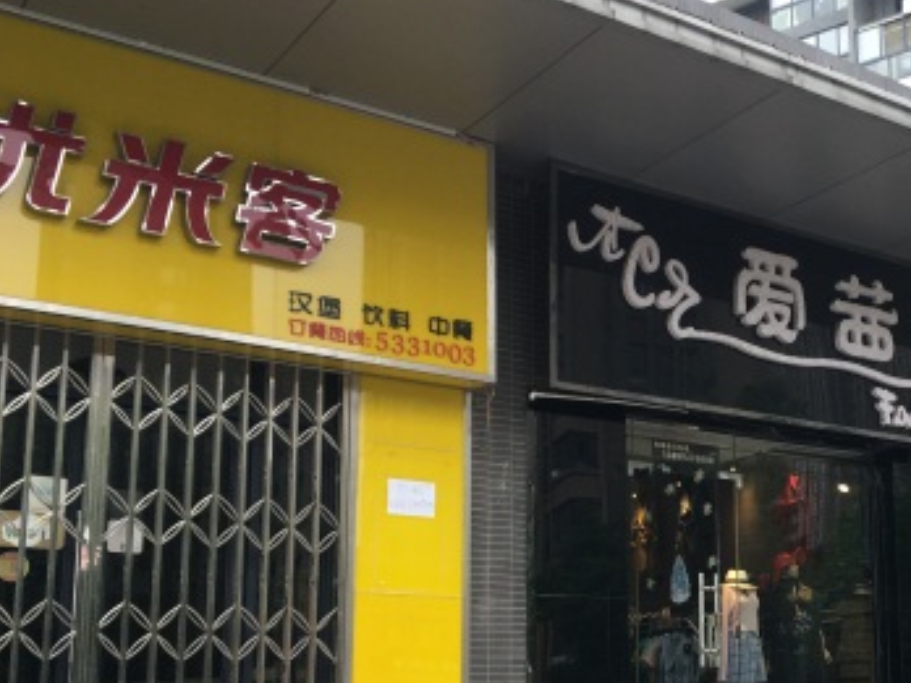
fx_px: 1316
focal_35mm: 50
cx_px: 738
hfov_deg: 36.8
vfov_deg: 28.7
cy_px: 508
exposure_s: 1/100
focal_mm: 4.15
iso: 32
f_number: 2.2
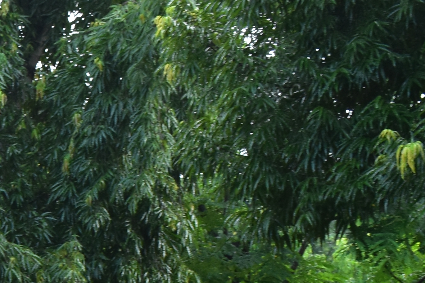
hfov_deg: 12.5
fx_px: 1785
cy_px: 603
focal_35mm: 151
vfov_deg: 8.5
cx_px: -306
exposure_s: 1/100
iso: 400
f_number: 9
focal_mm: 23
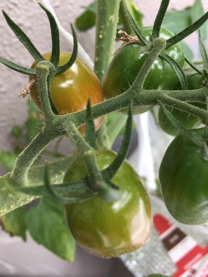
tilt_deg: -49.4
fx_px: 232
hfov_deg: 48.2
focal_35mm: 29
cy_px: 138
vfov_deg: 61.7
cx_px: 104
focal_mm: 4.15
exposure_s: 1/120
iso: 40
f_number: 2.2
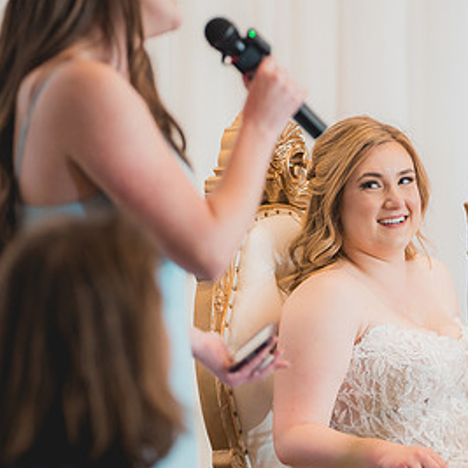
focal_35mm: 310
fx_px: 4742
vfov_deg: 5.7
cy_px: 225
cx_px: 377
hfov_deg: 5.6
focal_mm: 168
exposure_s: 1/250
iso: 1000
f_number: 2.8
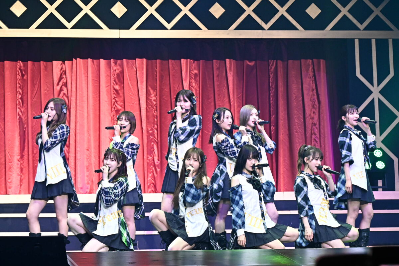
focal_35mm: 157
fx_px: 1739
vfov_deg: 8.7
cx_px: 200
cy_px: 133
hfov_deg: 13.1
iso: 2500
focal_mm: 105
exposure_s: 1/800
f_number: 5.6
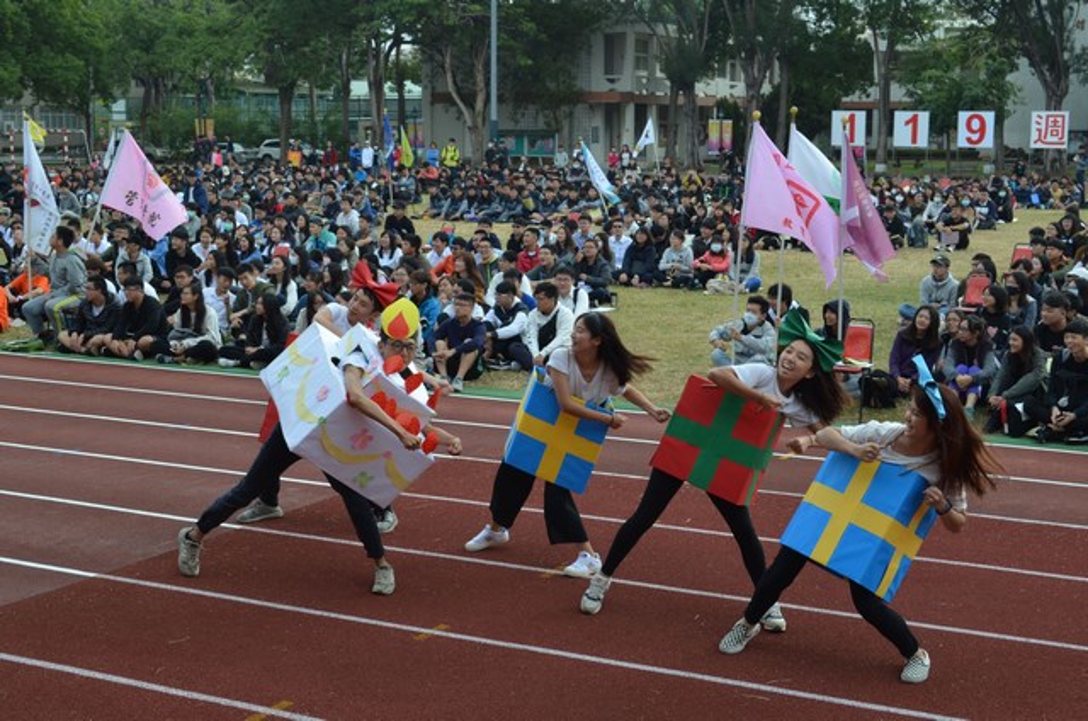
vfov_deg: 25.6
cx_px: 544
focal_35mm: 52
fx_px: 1583
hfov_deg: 37.9
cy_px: 360
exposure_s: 1/200
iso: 200
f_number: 7.1
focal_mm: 35
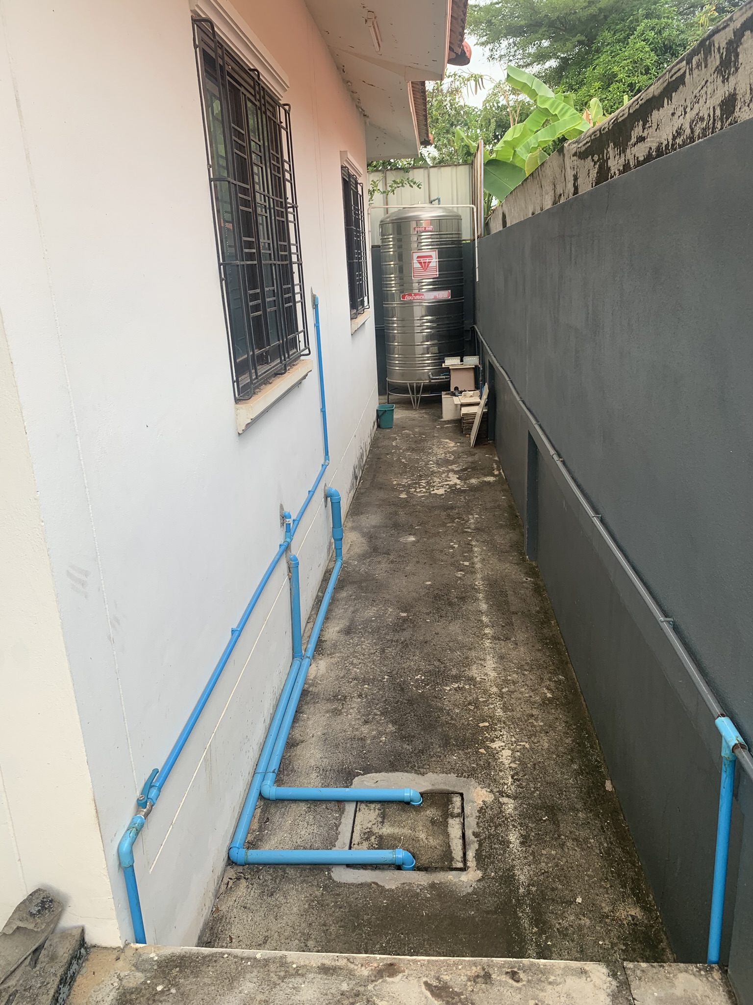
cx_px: 376
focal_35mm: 26
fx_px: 754
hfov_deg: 53.1
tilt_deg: -16.6
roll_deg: +3.4
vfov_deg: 67.3
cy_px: 502
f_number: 1.8
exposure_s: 1/165
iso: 25
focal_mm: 4.25
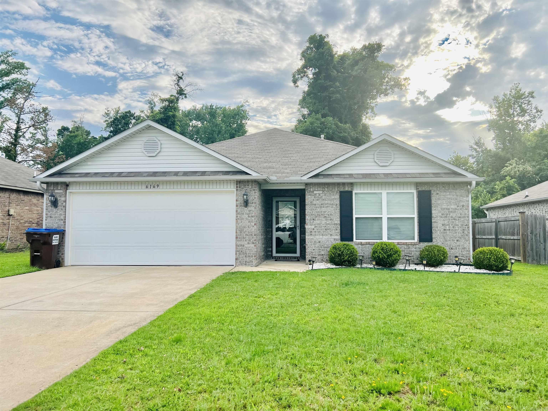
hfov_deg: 67.3
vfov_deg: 53.1
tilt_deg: +3.7
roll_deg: +0.2
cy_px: 206
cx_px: 274
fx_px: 412
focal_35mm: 26
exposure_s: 1/1901
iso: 50
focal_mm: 5.7
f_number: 1.5
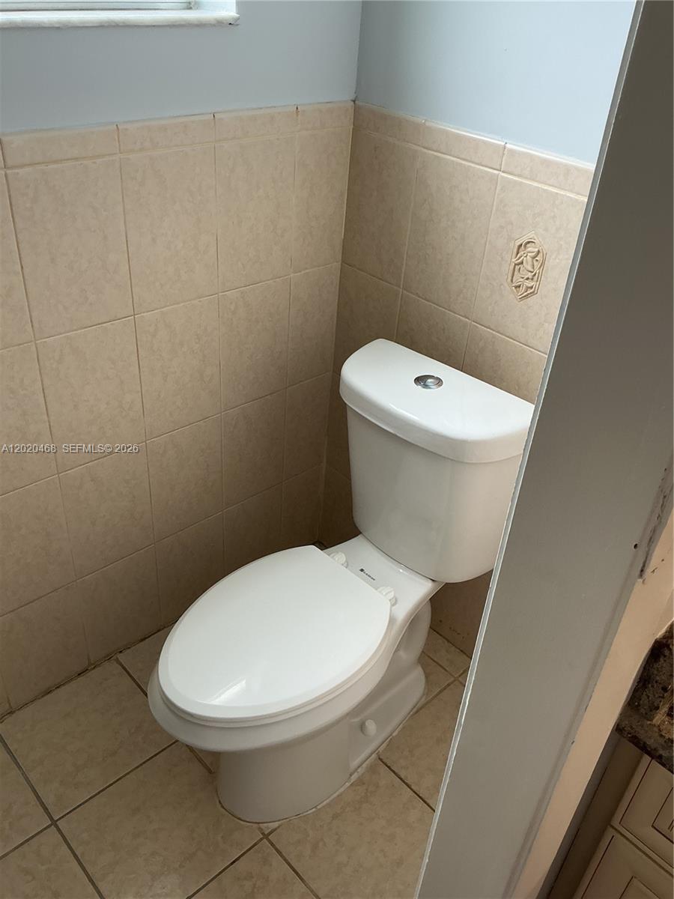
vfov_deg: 61.7
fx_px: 753
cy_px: 450
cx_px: 337
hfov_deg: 48.2
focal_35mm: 29
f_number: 1.8
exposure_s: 1/120
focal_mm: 3
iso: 64
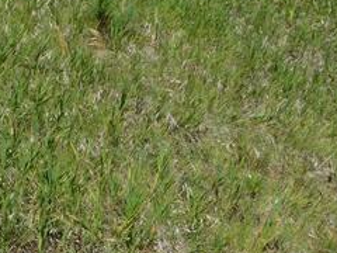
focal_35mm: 96
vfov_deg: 15.4
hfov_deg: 19.0
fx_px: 935
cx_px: -97
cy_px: 136
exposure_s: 1/500
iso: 125
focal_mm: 6.3
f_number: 7
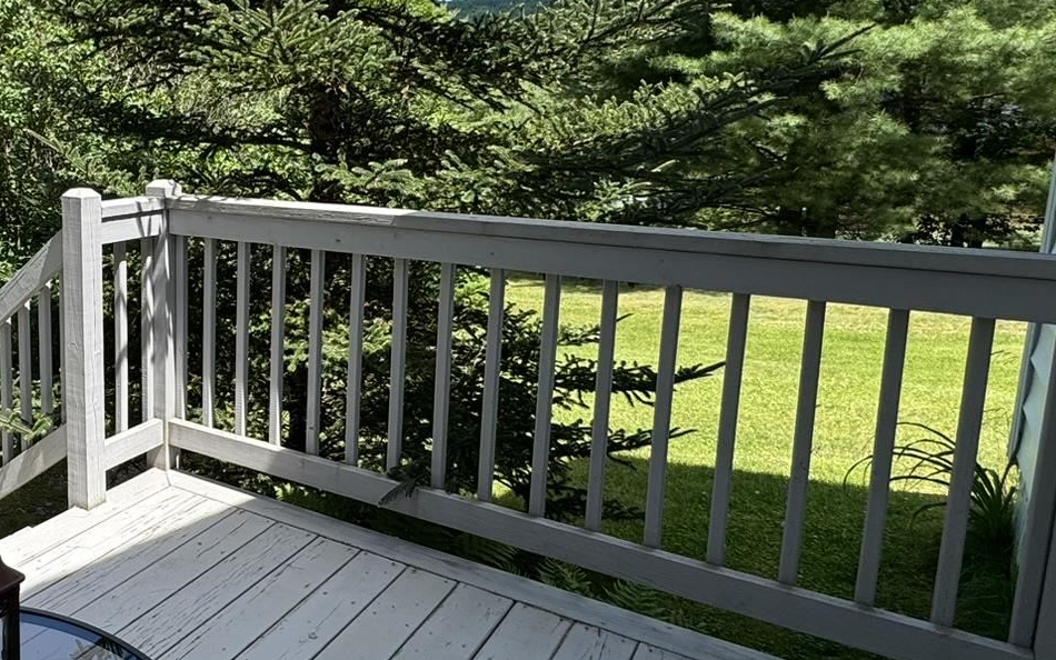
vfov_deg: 39.2
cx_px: 103
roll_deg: +0.6
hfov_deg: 52.4
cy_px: 243
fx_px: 921
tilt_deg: -10.7
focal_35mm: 32
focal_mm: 2.22
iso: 40
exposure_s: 1/687
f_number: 2.2
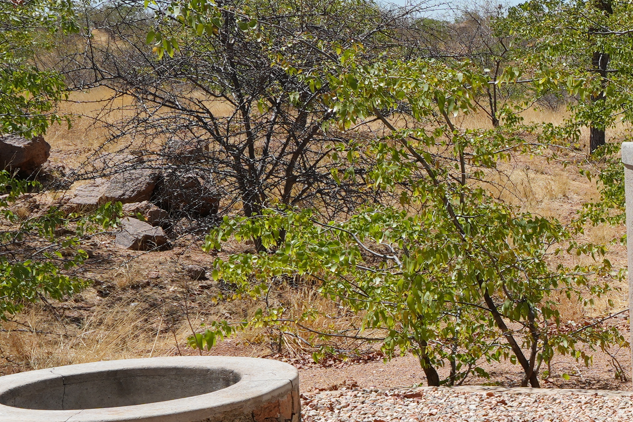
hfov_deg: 19.8
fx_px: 1354
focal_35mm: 77
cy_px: 306
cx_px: 1118
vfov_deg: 17.6
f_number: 8
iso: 100
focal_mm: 16
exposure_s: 1/320
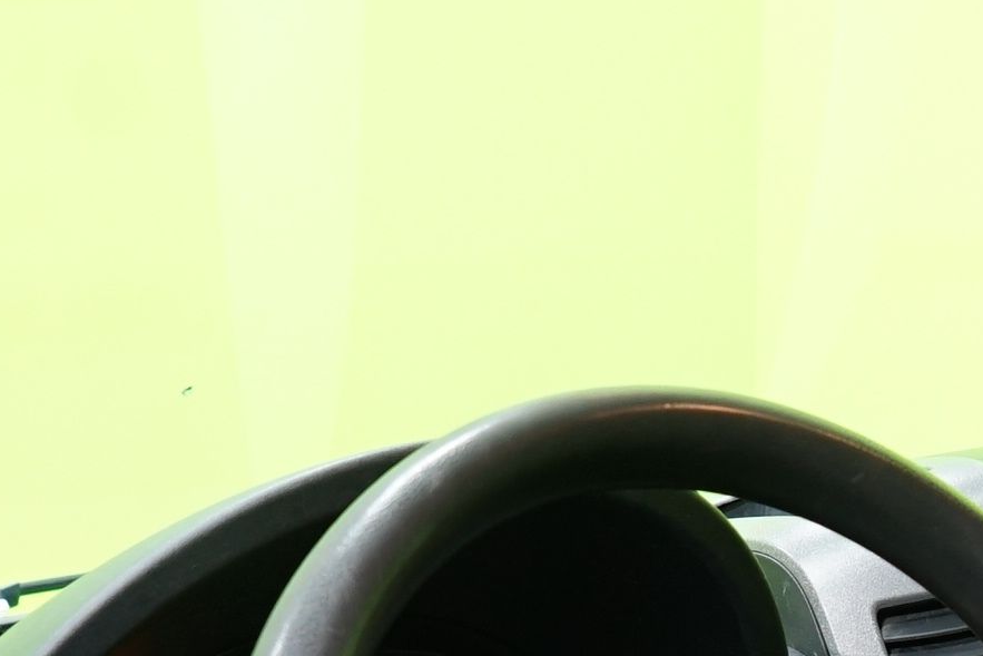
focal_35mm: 107
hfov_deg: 18.4
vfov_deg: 12.6
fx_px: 2922
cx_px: 1078
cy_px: 656
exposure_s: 1/20
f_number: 4.5
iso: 800
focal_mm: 24
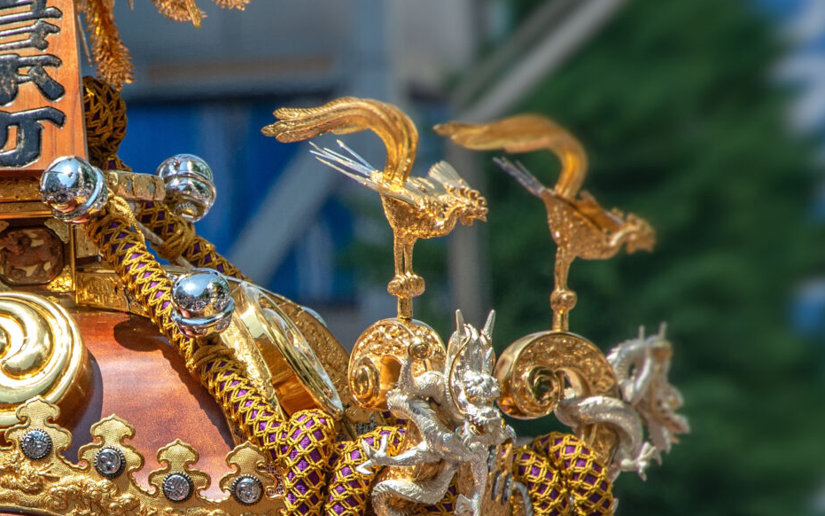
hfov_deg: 2.5
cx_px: 123
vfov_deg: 1.6
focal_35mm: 841
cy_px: 379
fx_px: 18910
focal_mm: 300
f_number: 8
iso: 400
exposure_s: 1/800
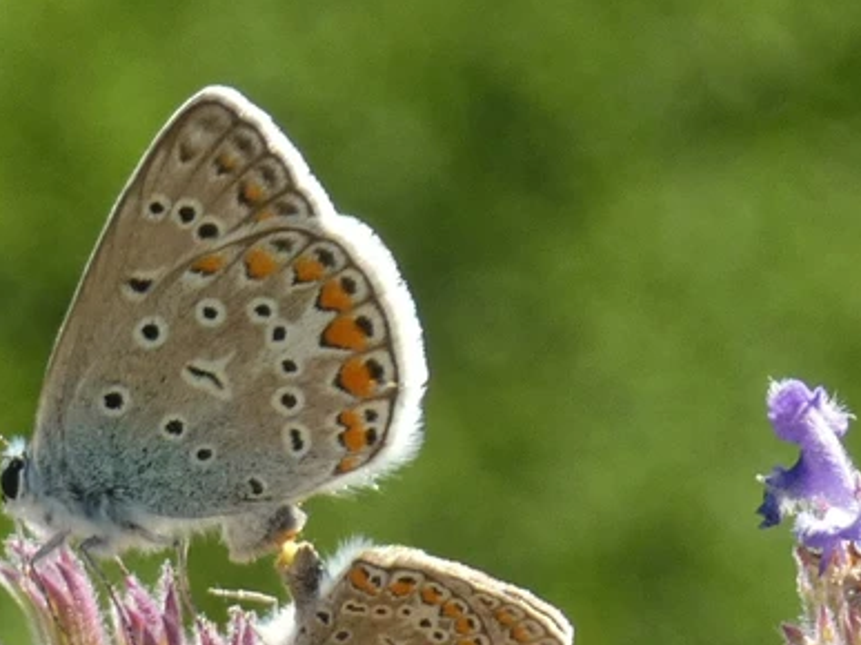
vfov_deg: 5.5
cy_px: 423
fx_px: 6738
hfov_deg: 7.3
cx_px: 245
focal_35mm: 271
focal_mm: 29.5
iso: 100
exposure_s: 1/80
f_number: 5.4
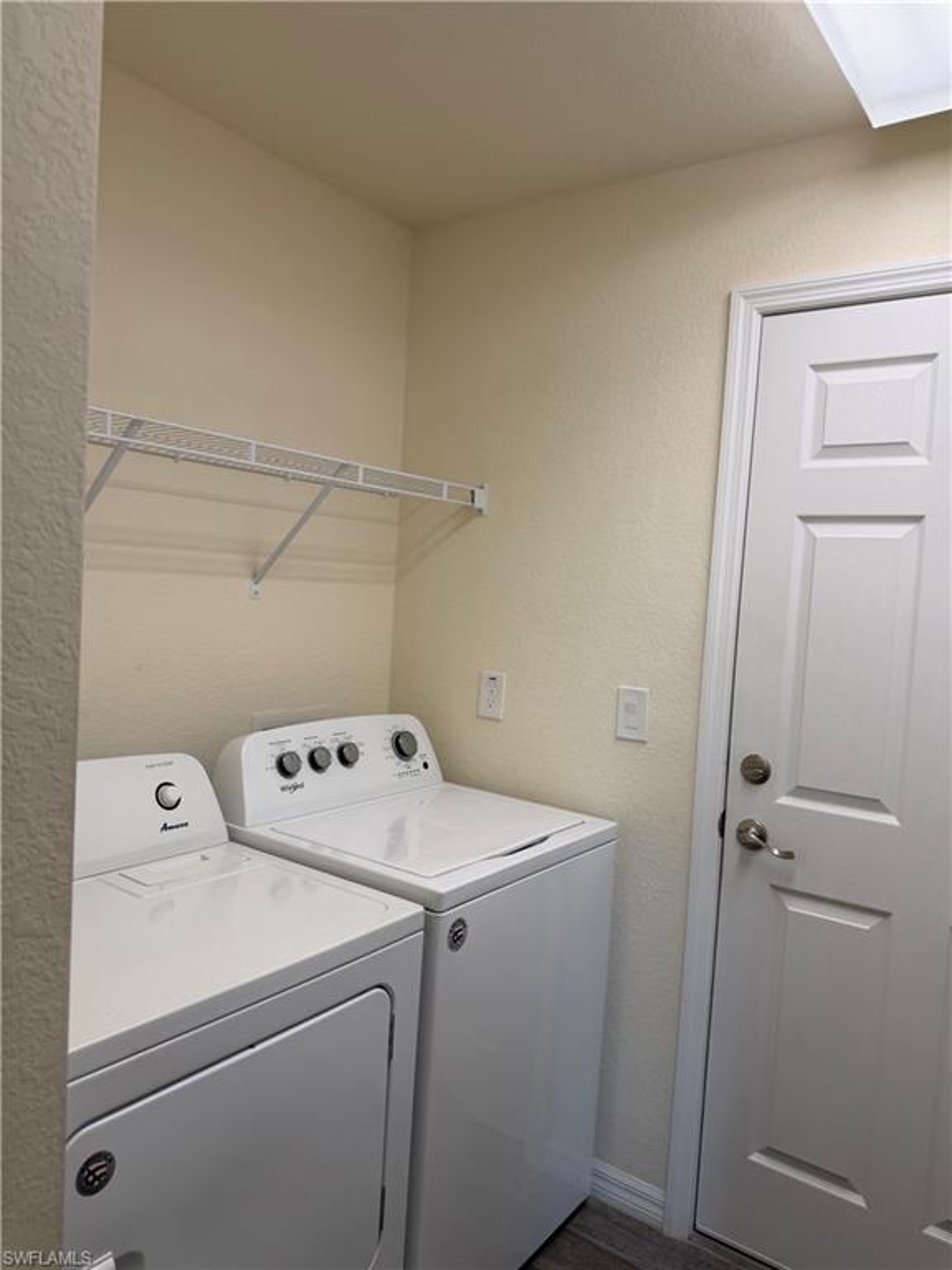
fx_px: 880
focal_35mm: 24
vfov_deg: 71.6
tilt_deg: -3.7
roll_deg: -5.1
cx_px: 476
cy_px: 635
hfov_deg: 56.8
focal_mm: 6.76
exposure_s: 1/120
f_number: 1.78
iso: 64
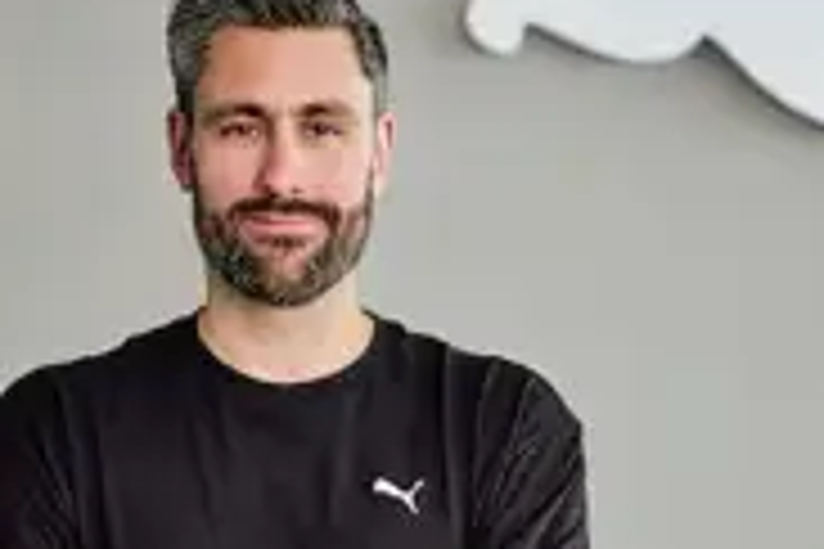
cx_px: 630
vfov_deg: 7.4
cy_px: 351
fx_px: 4257
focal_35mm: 186
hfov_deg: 11.0
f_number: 2.8
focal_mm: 85
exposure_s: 1/125
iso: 100
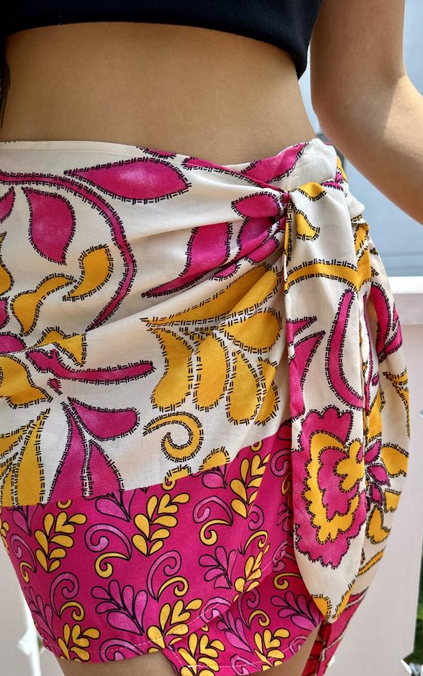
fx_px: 627
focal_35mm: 34
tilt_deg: -16.8
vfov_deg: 56.5
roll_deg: +1.2
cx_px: 197
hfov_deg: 37.2
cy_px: 388
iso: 80
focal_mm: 6.86
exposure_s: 1/910
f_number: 1.78
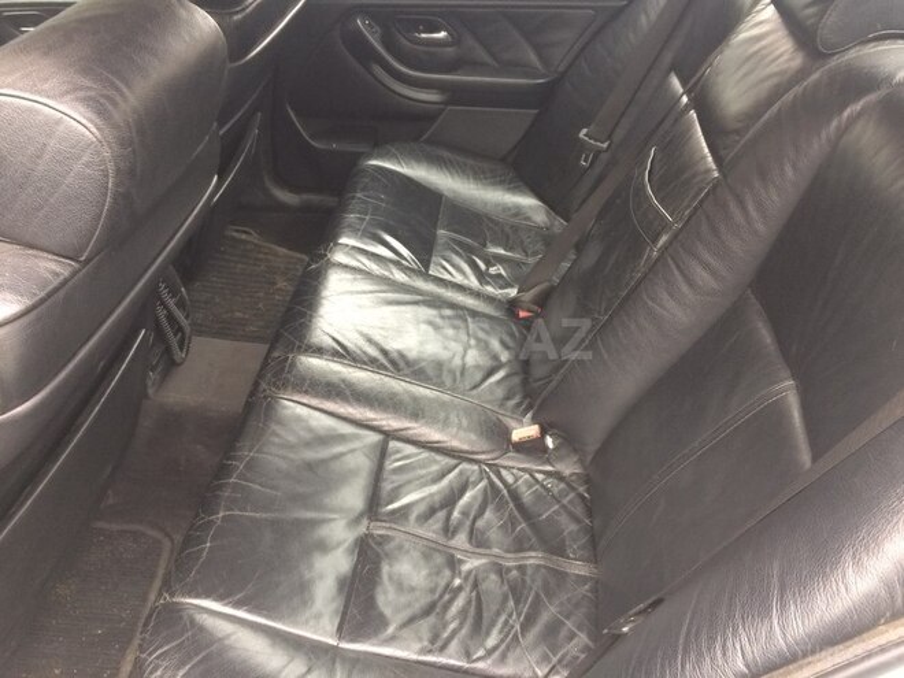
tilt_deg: -37.3
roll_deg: -4.7
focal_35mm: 29
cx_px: 452
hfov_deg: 61.7
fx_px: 757
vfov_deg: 48.2
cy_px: 339
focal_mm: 4.15
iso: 50
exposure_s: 1/33
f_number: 2.2
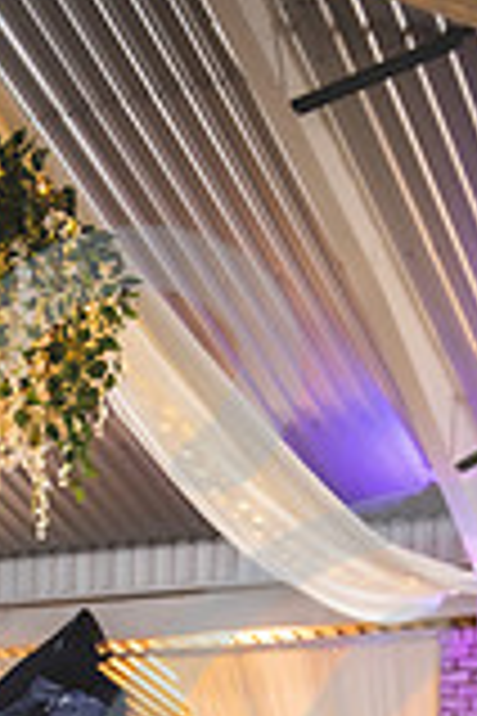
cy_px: 986
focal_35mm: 99
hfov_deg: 13.7
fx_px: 1967
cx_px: 32
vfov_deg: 18.8
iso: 1000
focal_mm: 35
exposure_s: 1/125
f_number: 2.8
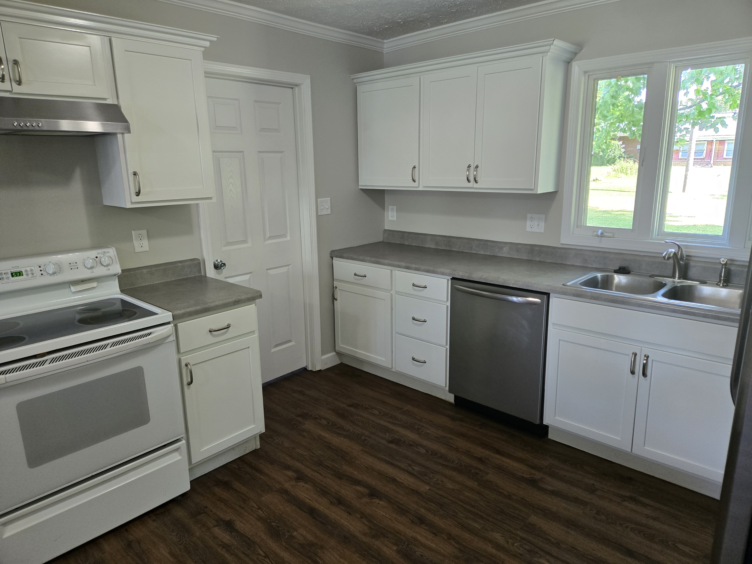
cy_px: 282
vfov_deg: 58.9
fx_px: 500
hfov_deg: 73.9
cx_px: 376
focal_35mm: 23
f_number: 1.8
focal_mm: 5.4
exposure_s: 1/60
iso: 160
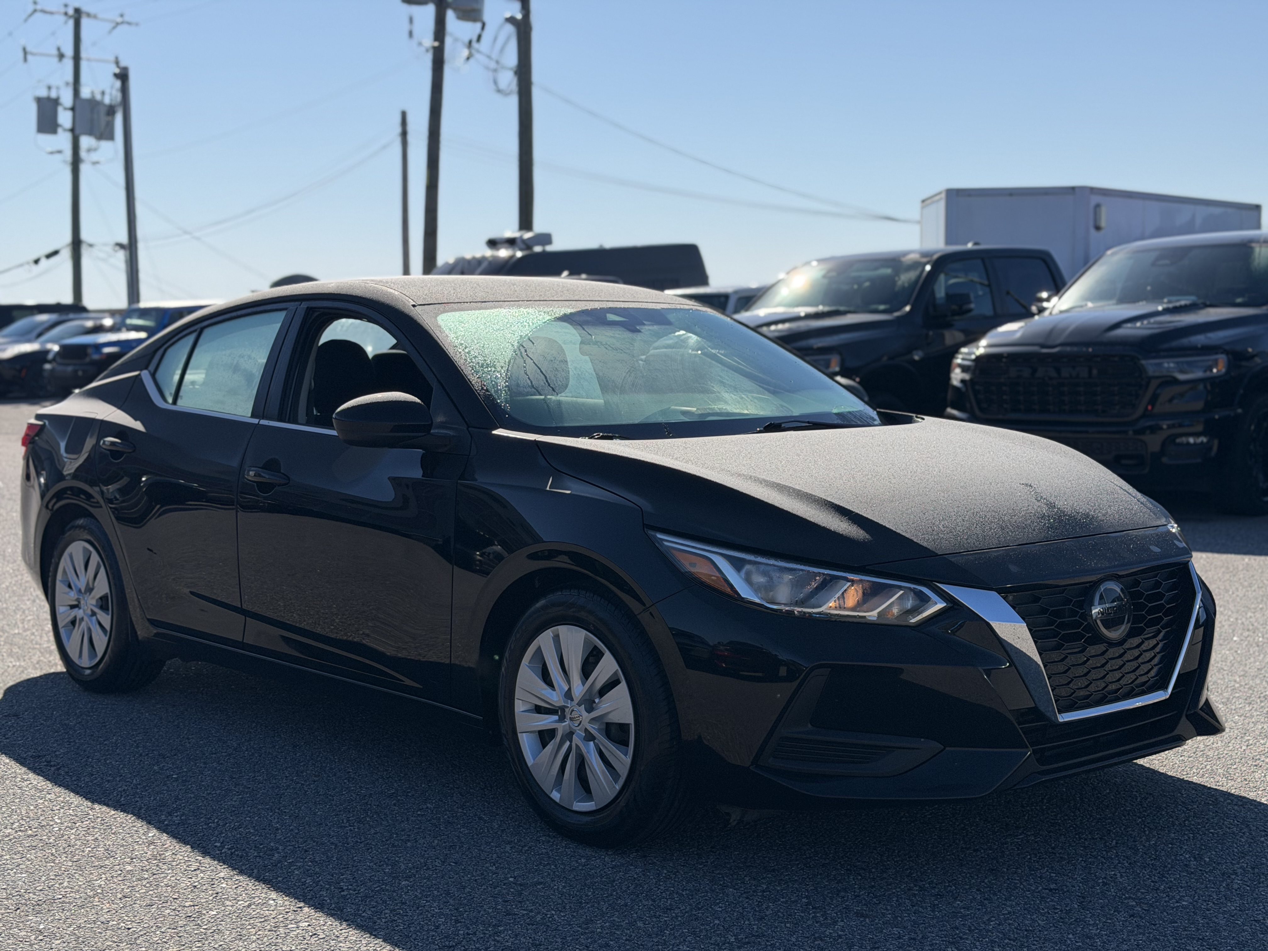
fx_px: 1758
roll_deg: -0.4
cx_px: 634
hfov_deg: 39.7
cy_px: 476
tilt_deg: -5.6
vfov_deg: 30.3
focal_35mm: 48
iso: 64
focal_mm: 6.76
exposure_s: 1/6536
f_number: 1.78
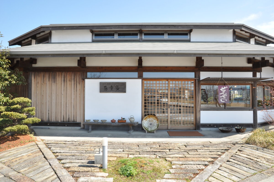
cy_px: 91
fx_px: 182
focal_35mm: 24
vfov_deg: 53.0
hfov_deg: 73.8
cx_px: 137
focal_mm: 16
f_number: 10
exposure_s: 1/100
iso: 200
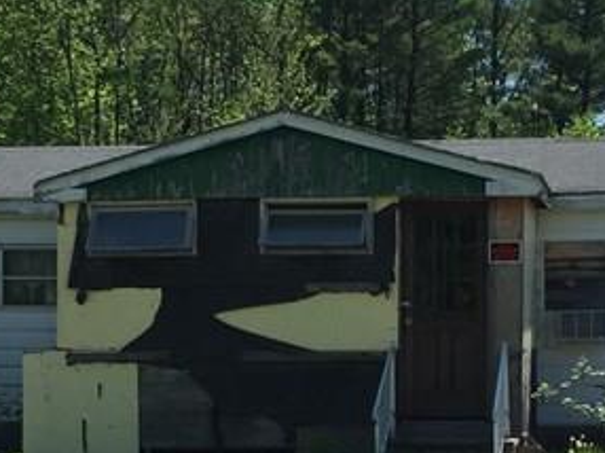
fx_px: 1816
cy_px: 356
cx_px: 311
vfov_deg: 14.1
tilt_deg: +0.0
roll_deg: -1.0
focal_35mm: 104
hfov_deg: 18.9
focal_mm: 4.15
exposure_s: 1/1883
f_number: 2.2
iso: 32
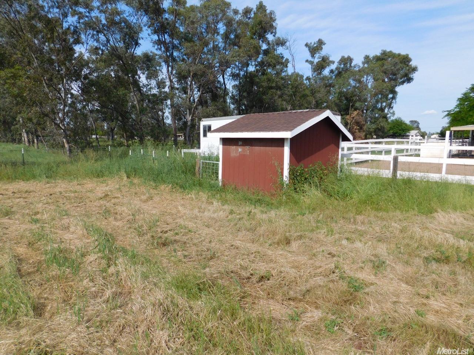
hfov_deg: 73.9
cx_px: 237
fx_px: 315
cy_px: 178
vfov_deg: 58.9
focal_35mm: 23
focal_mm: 4
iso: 125
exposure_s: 1/500
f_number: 6
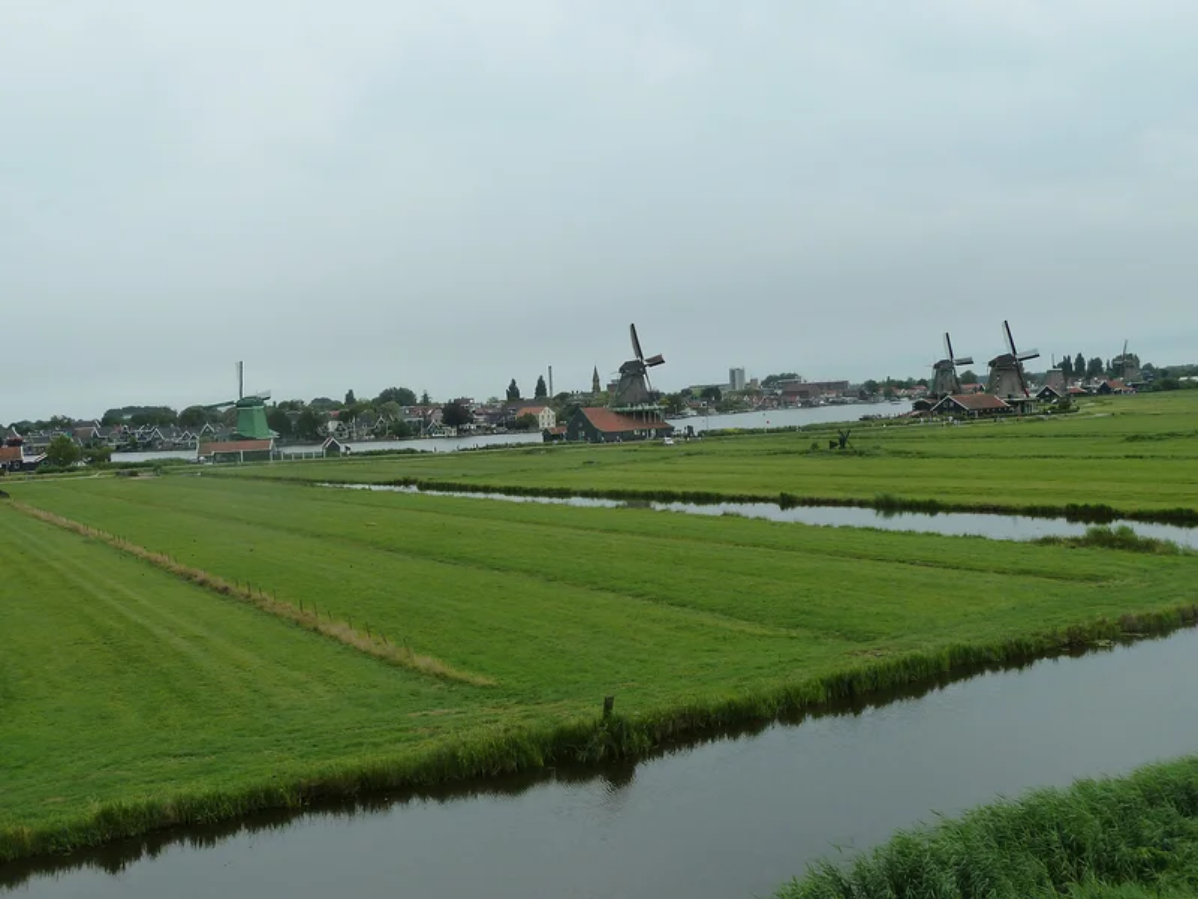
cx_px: 599
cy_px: 450
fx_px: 1384
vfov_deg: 36.0
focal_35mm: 40
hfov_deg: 46.8
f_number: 4
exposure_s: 1/400
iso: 125
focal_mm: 6.5
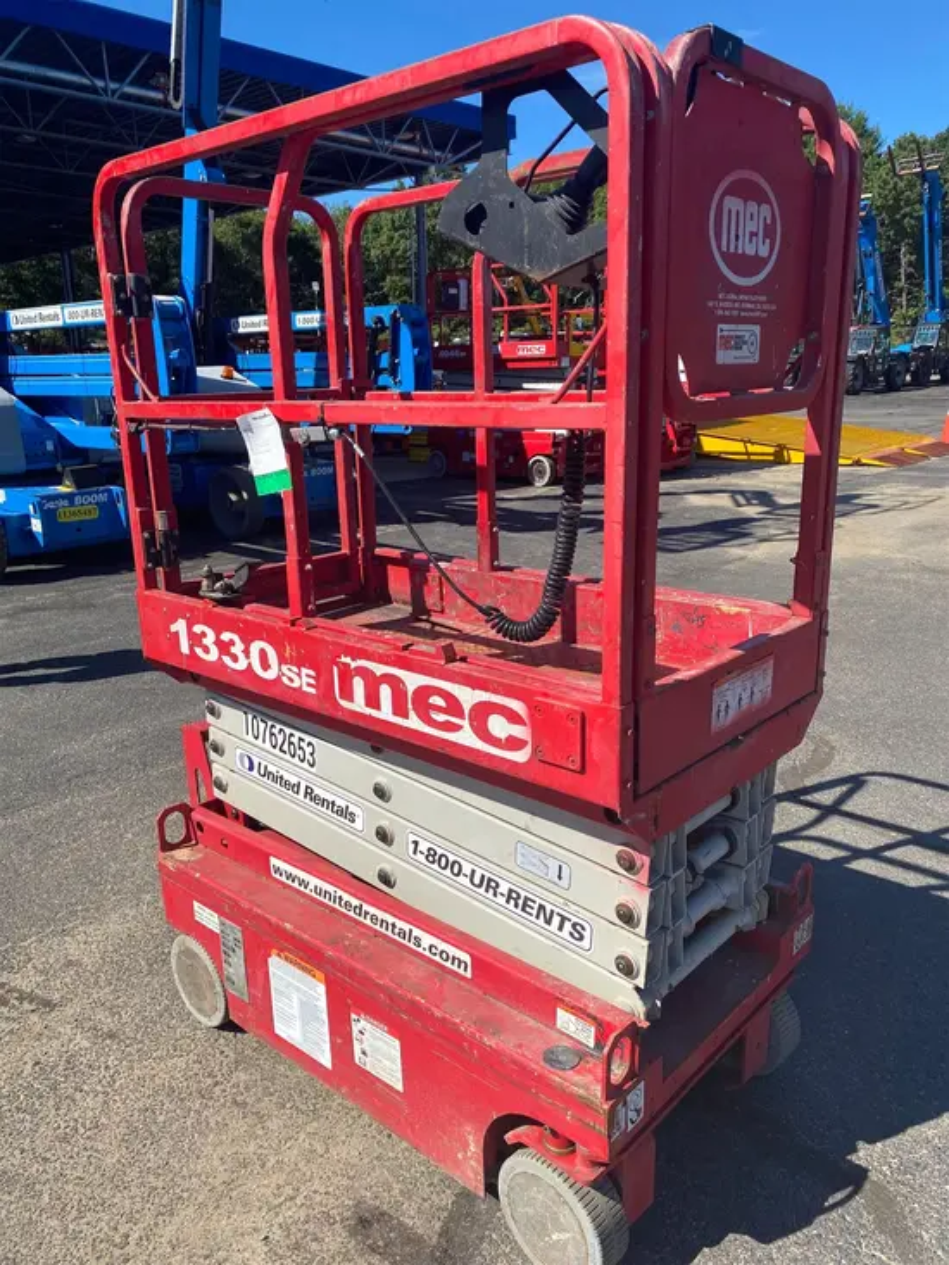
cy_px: 632
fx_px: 950
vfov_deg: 67.3
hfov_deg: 53.1
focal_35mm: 26
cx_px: 474
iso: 32
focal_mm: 4.25
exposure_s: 1/2358
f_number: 1.8
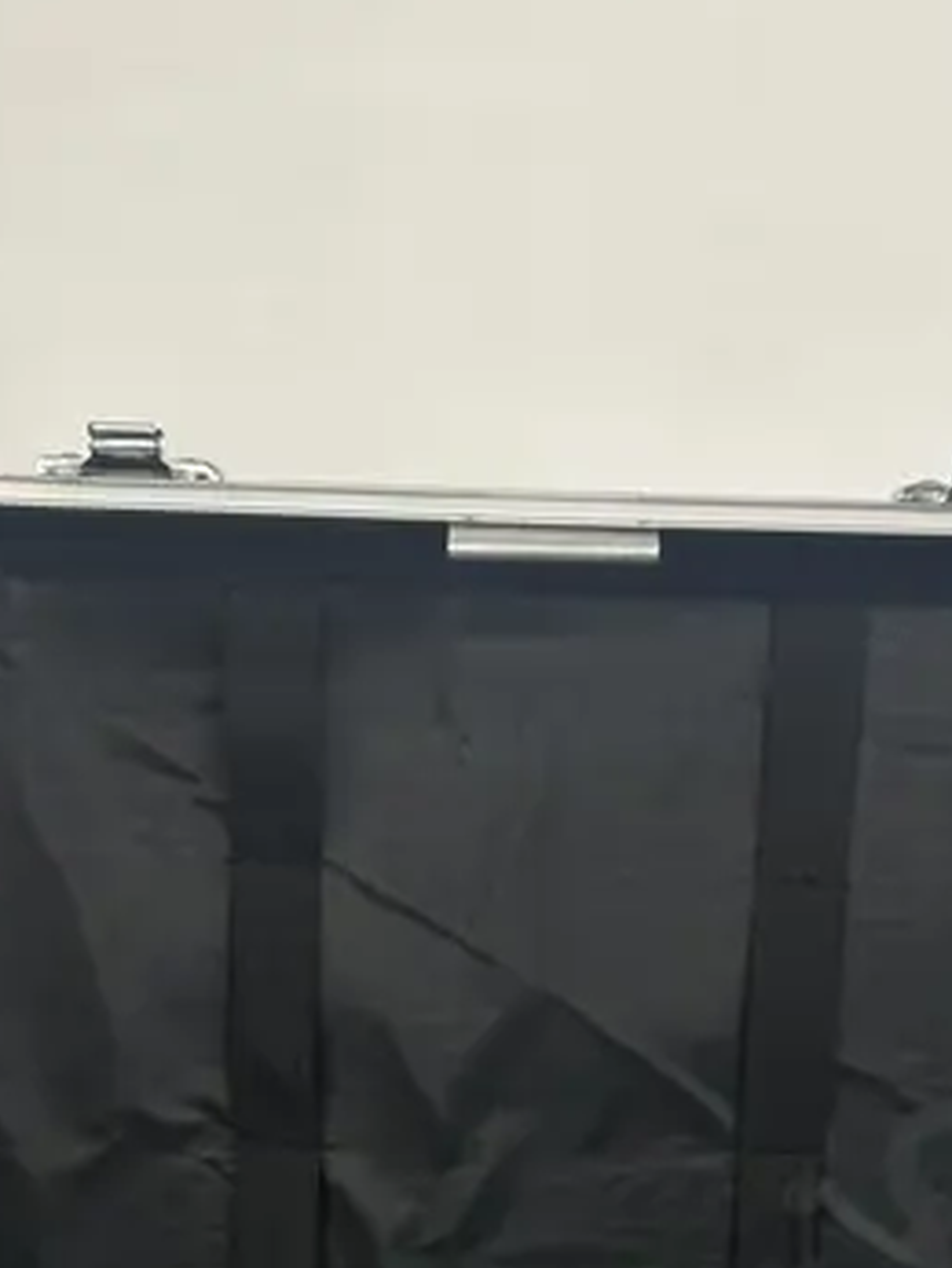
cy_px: 1807
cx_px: 472
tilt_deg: -33.9
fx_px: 2600
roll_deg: -0.5
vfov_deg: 23.1
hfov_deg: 20.7
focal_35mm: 71
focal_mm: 6.86
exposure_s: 1/50
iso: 125
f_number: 1.78
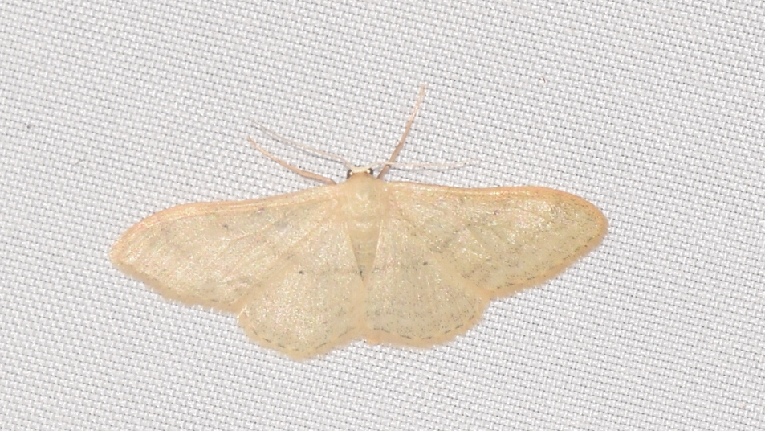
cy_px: 211
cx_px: 382
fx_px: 4483
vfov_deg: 5.5
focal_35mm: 221
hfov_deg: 9.8
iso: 125
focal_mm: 140
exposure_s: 1/160
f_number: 11
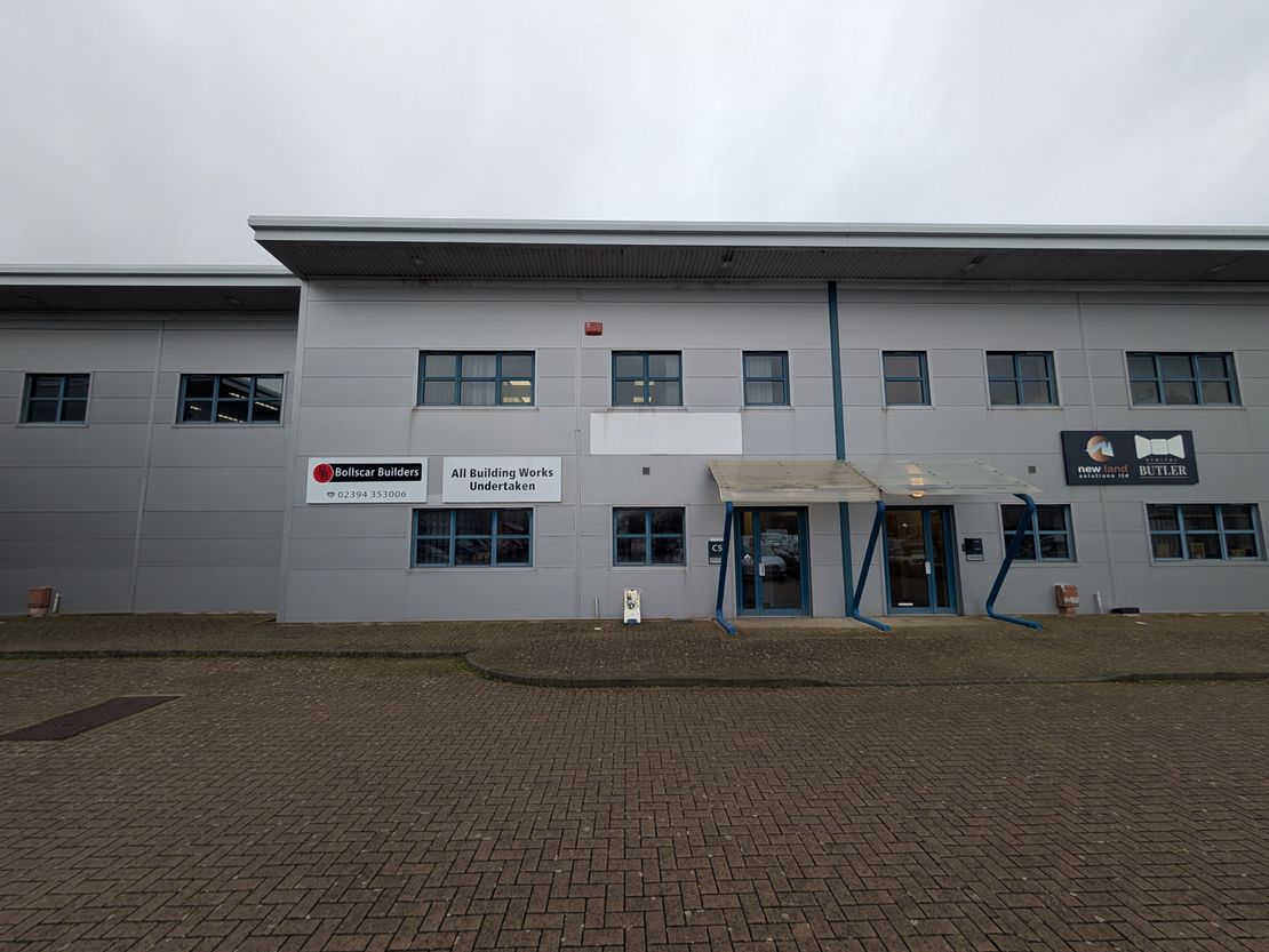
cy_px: 476
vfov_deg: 94.5
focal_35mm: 12
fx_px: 440
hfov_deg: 110.5
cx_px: 634
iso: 54
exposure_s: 1/412
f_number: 1.7
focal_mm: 2.02
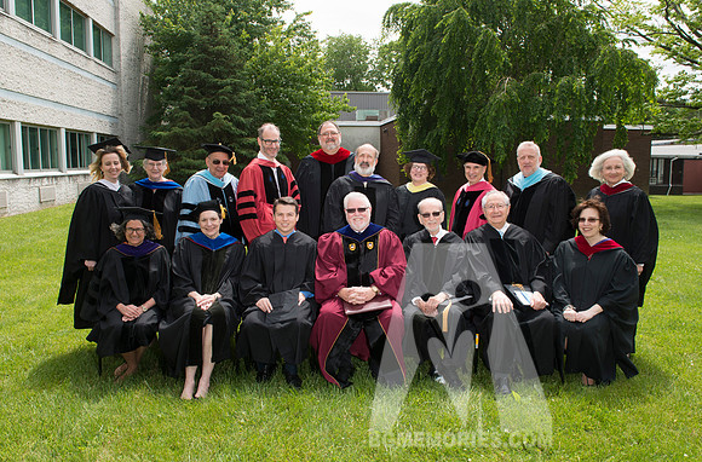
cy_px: 237
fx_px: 551
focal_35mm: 28
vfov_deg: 45.5
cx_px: 351
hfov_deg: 65.0
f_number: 11
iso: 320
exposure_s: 1/250
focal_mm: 24
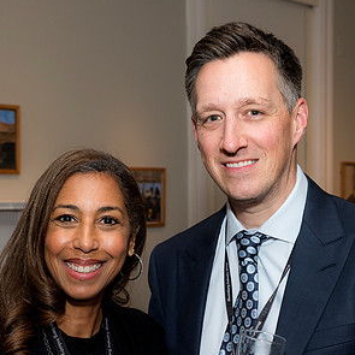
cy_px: 238
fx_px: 812
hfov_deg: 24.5
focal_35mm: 70
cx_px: 242
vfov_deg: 24.5
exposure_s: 1/125
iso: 800
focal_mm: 36
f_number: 5
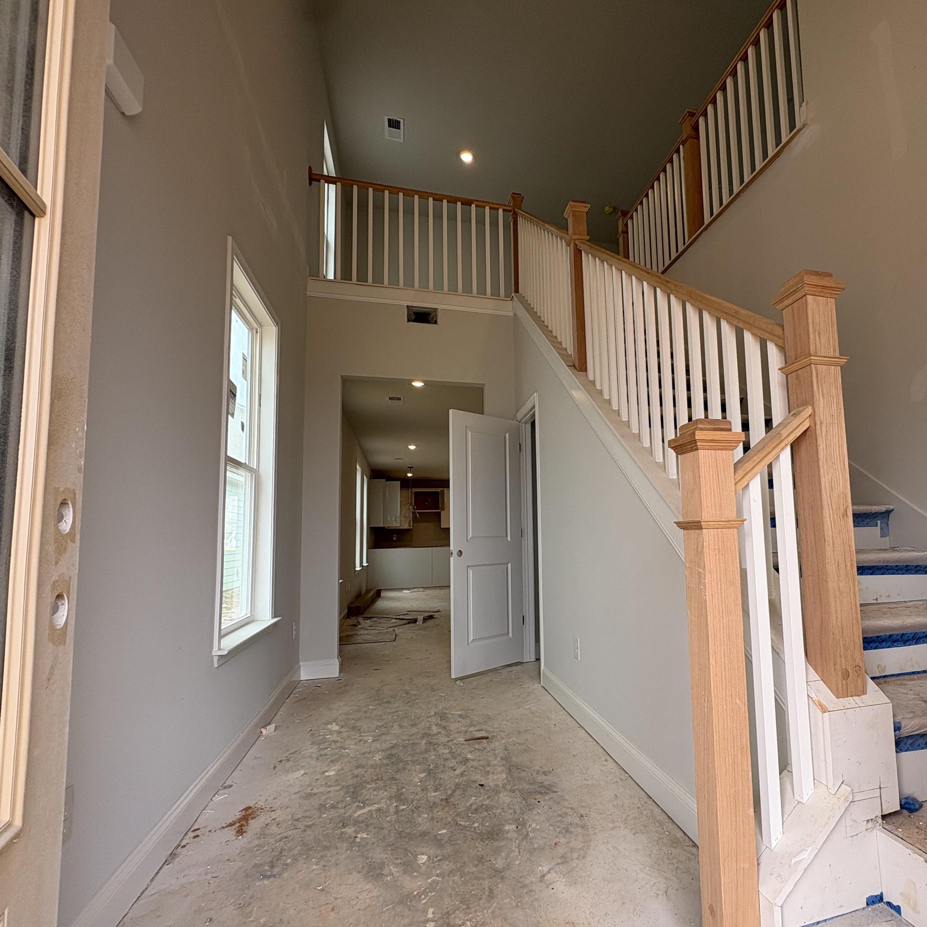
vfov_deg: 80.7
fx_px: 545
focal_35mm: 18
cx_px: 569
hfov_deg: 79.5
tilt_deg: +7.5
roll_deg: +1.5
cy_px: 486
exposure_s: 1/120
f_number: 2.2
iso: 40
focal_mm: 2.22
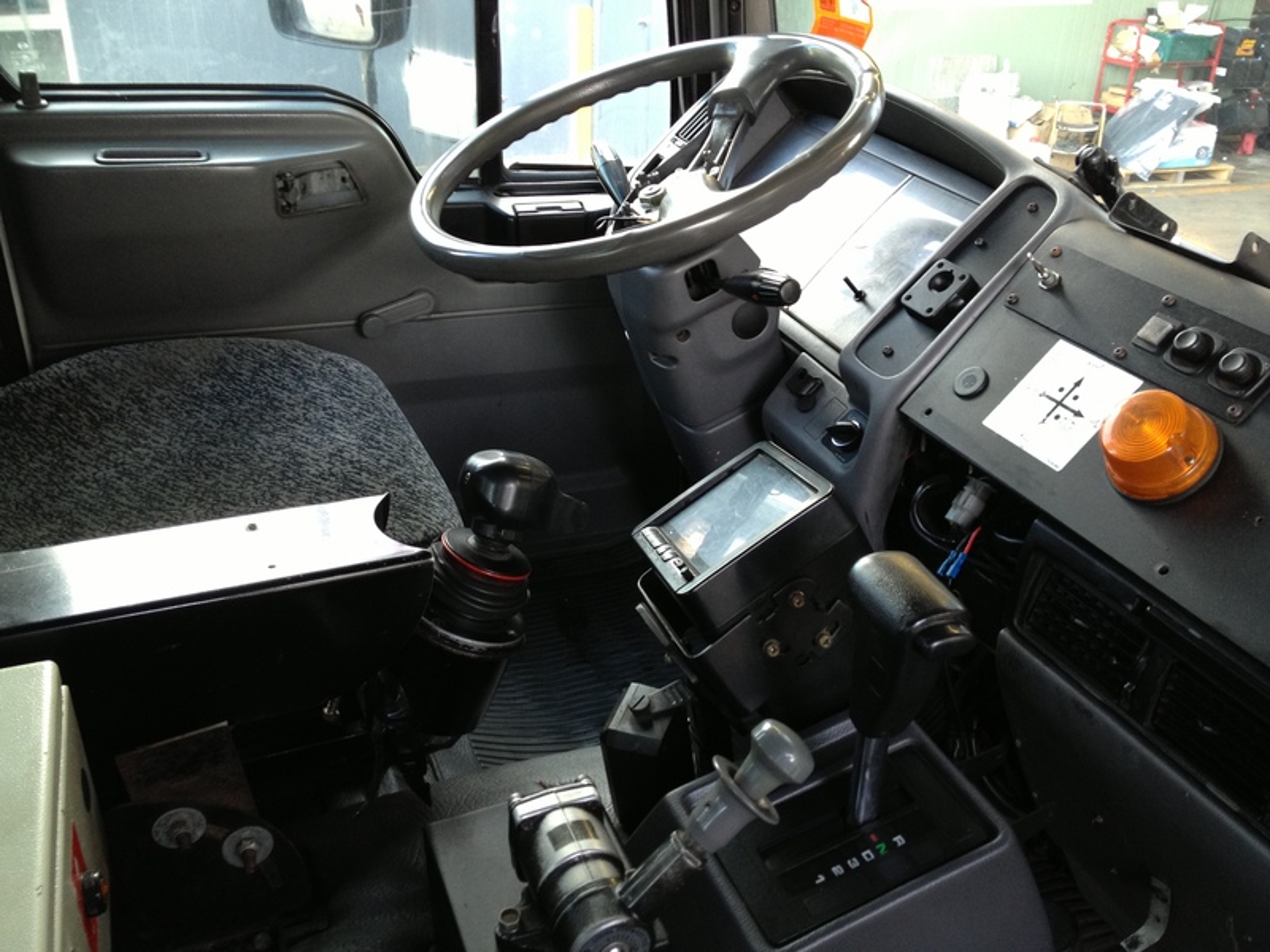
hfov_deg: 52.6
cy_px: 476
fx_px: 1284
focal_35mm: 35
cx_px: 635
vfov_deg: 40.7
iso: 100
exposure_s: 1/20
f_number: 2.4
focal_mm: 4.28
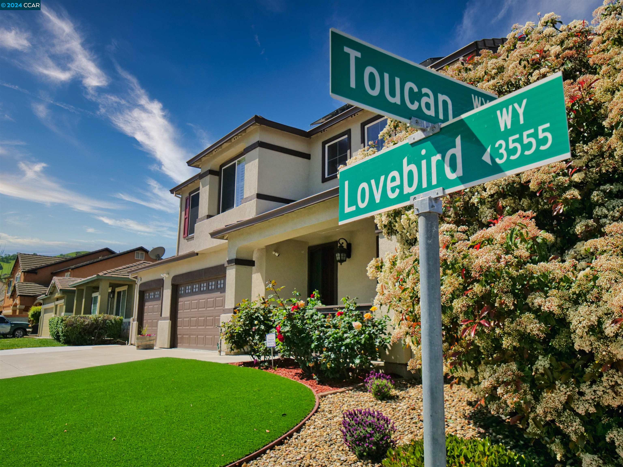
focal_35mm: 28
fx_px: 504
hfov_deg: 63.4
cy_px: 234
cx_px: 312
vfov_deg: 49.7
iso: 320
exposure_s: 1/10000
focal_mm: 14
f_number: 2.8
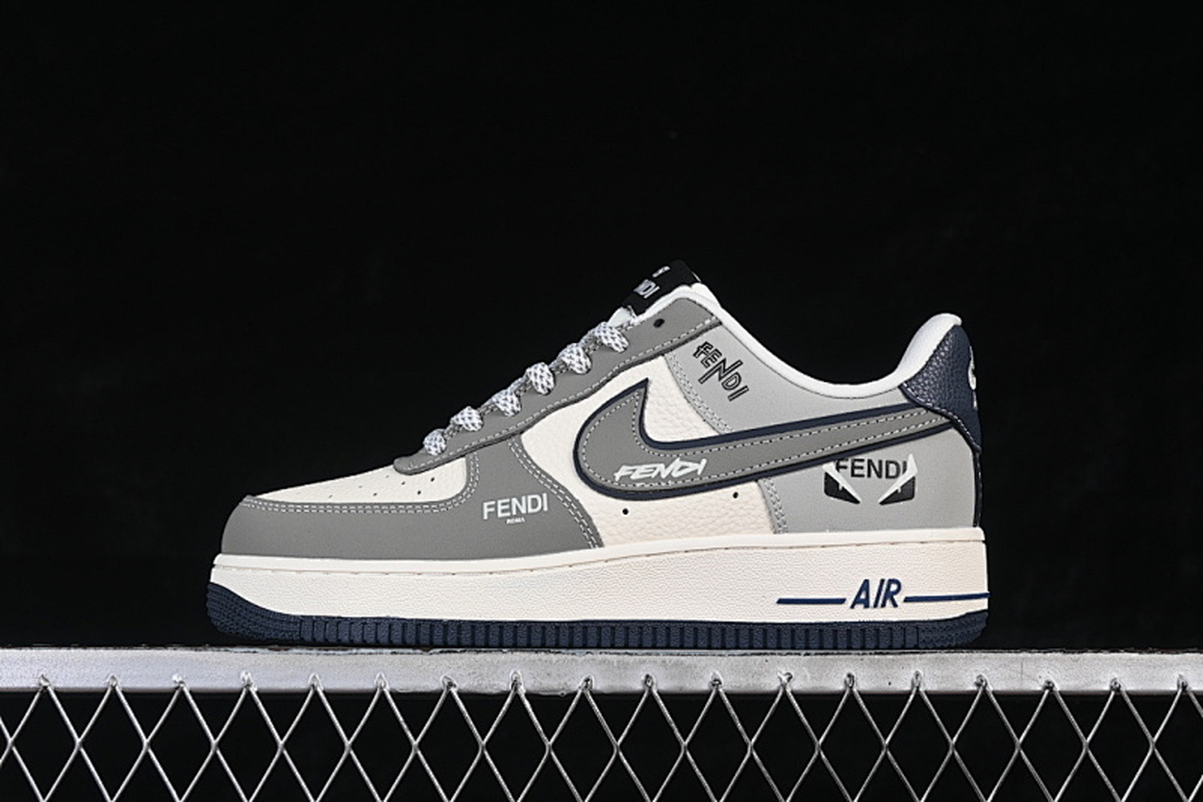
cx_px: 602
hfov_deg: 27.0
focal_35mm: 75
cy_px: 401
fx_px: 2506
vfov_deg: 18.2
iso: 160
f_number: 8
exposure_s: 1/80
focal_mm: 50
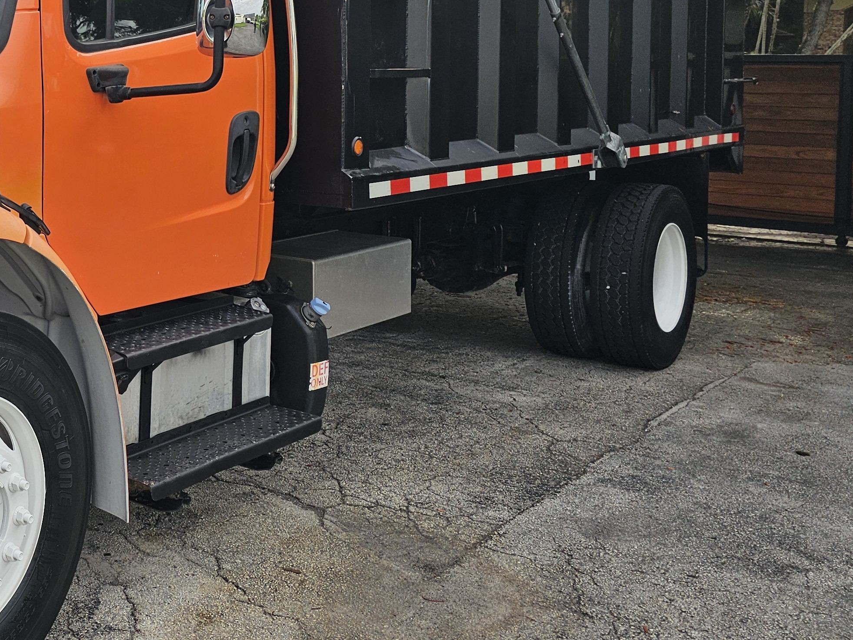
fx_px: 1158
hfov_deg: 36.1
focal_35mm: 47
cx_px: -15
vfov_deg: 30.3
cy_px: 143
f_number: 1.7
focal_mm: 6.3
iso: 10
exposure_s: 1/216
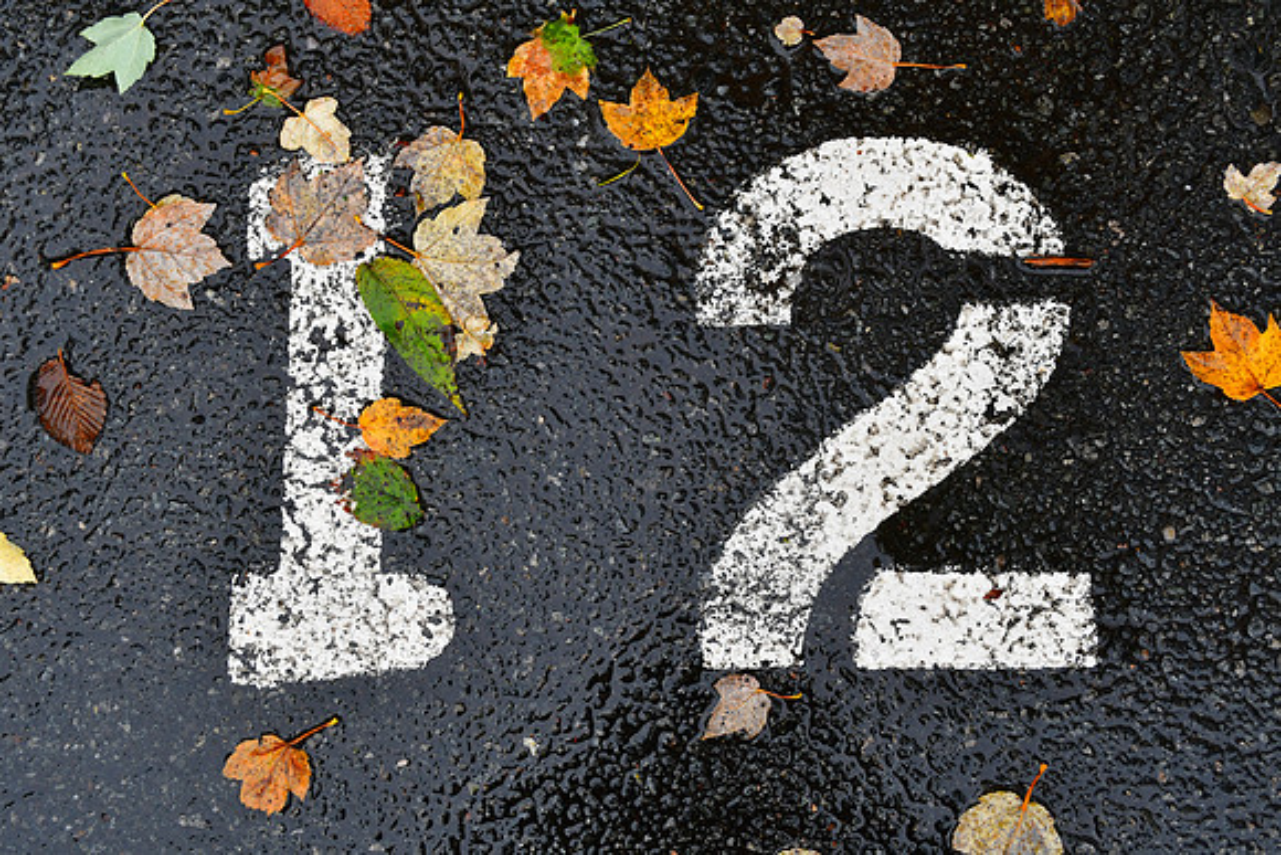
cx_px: 640
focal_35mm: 45
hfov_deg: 43.6
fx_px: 1602
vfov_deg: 29.9
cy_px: 428
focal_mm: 30
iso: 200
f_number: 5.6
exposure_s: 1/125
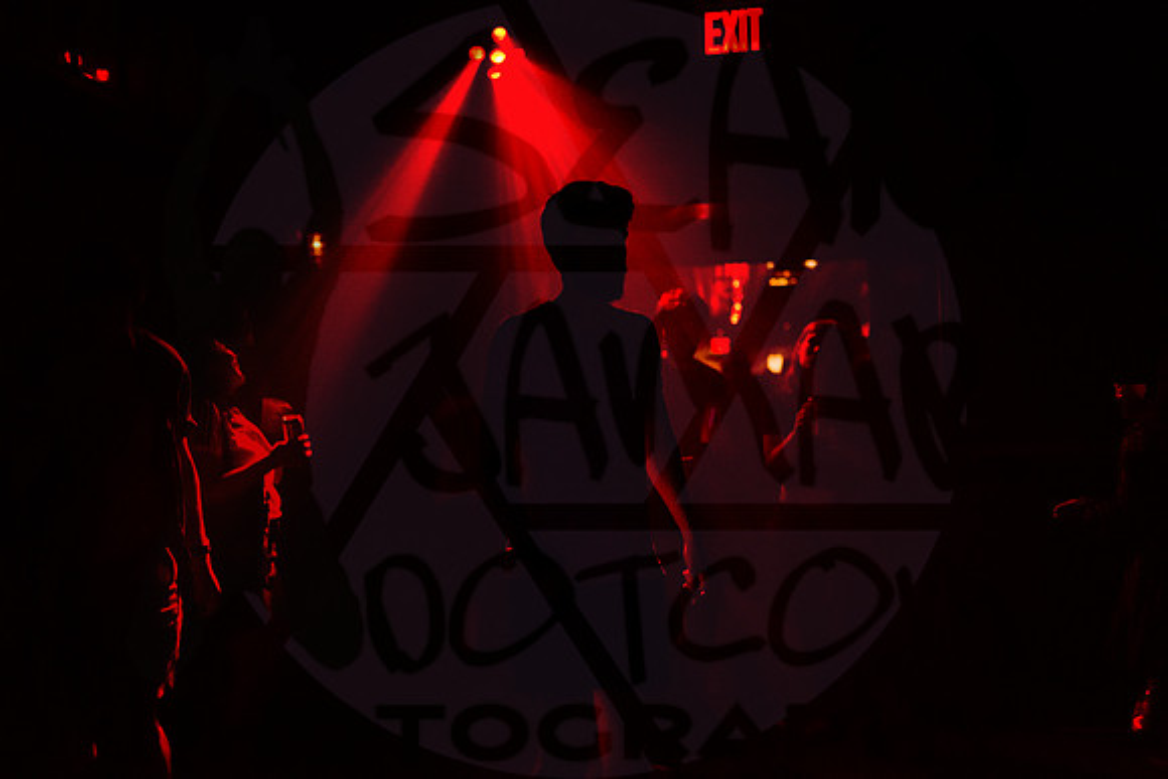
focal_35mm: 35
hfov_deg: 54.4
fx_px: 1136
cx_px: 584
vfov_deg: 37.9
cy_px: 390
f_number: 2.2
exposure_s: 1/125
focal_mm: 35
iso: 5000
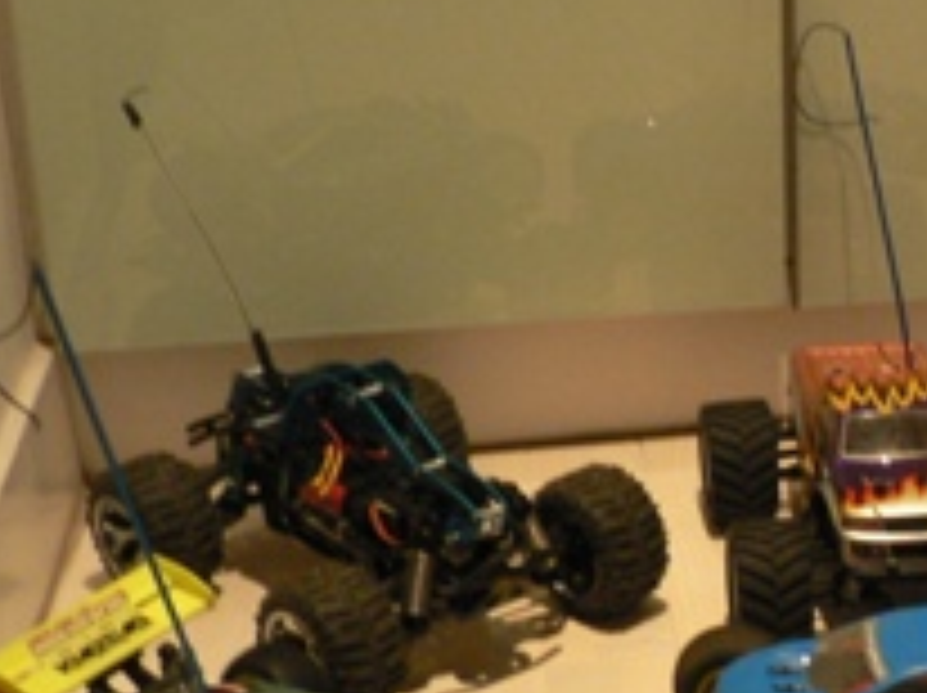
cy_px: 457
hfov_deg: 19.9
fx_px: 2514
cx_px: 1040
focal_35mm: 94
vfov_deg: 15.7
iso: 200
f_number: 2.8
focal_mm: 6
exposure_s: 1/13
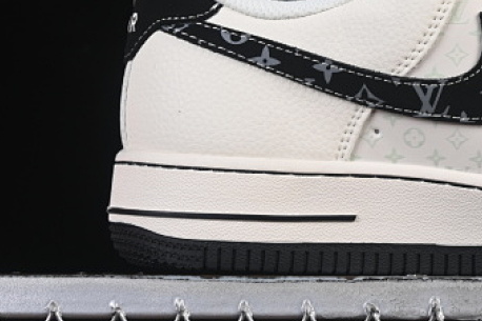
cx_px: 497
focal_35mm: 177
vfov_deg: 7.7
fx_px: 2369
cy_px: 42
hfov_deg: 11.5
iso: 160
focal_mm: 50
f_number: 8
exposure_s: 1/80
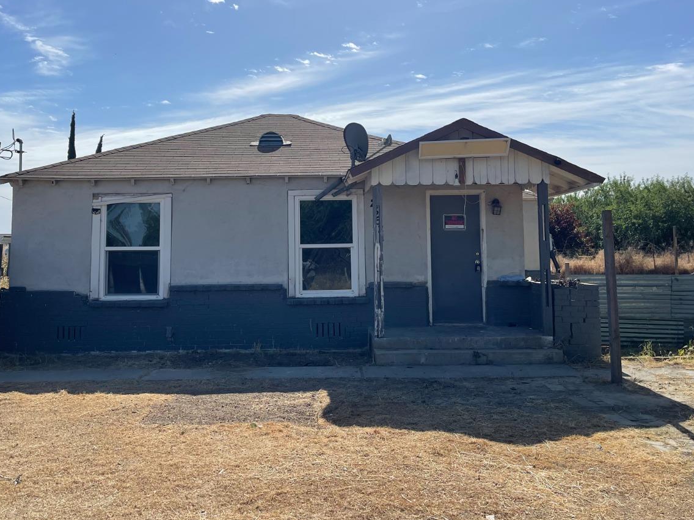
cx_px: 326
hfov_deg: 55.3
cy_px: 202
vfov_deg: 42.7
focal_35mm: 33
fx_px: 662
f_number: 1.6
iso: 32
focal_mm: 5.1
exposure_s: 1/6993
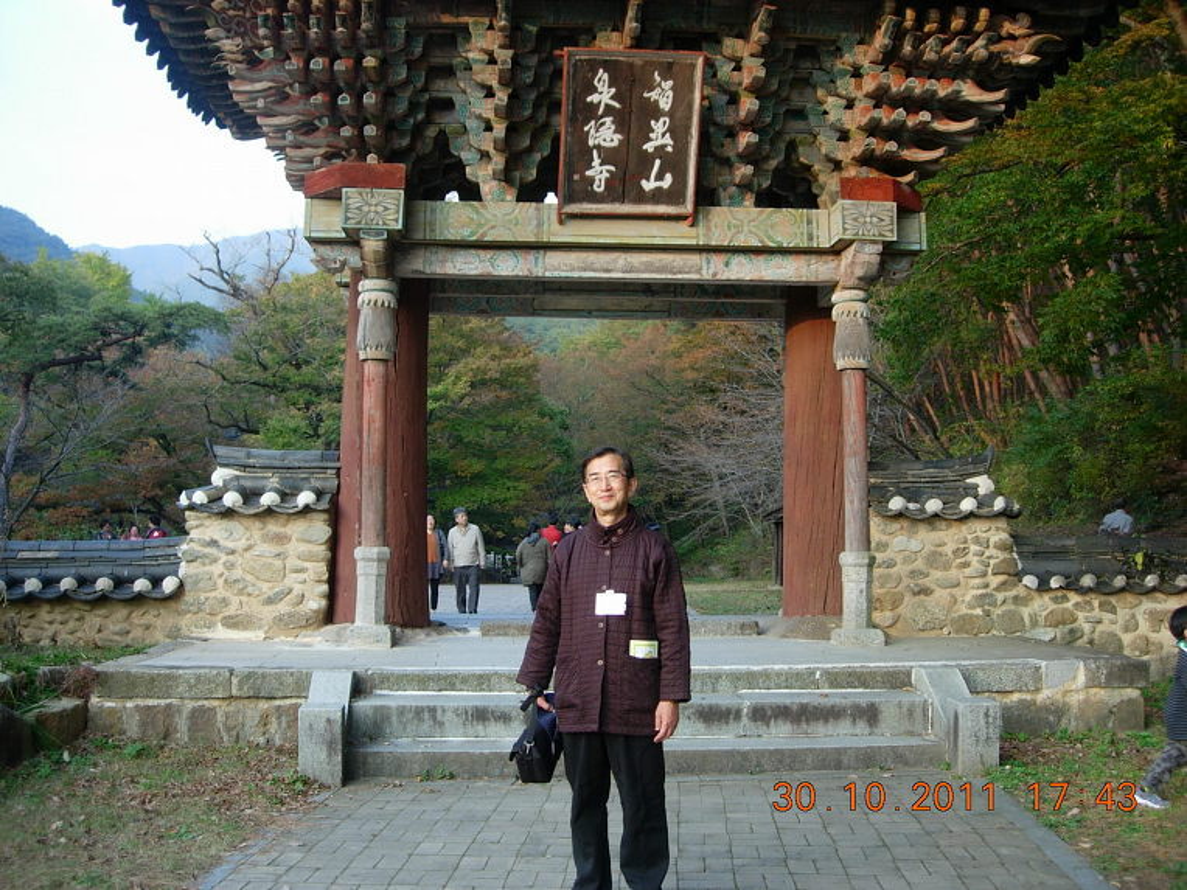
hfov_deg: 49.0
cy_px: 445
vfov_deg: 37.7
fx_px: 1303
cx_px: 594
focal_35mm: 38
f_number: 2.8
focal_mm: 7.8
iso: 64
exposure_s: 1/136
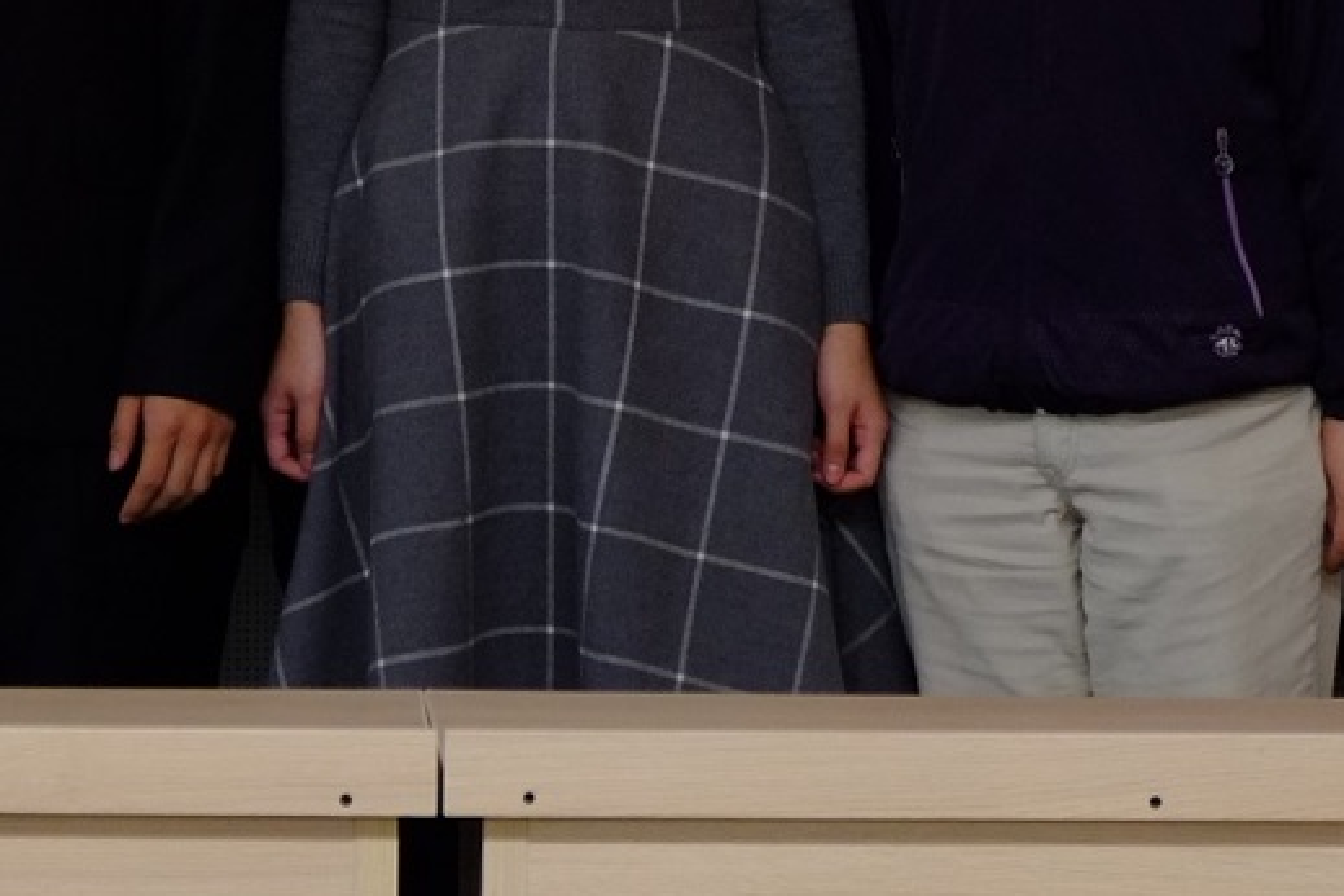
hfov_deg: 7.5
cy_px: -567
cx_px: -52
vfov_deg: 5.0
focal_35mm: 274
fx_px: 10229
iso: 640
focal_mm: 52.7
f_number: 4
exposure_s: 1/27
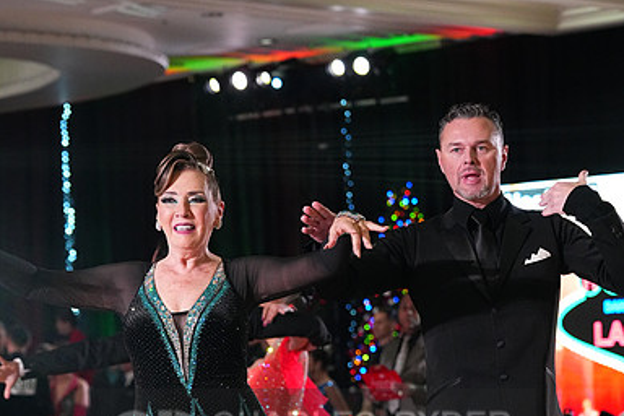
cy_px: 444
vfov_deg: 8.1
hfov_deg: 12.2
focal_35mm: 169
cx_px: 313
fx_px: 2929
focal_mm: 112
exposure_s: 1/400
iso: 6400
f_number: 5
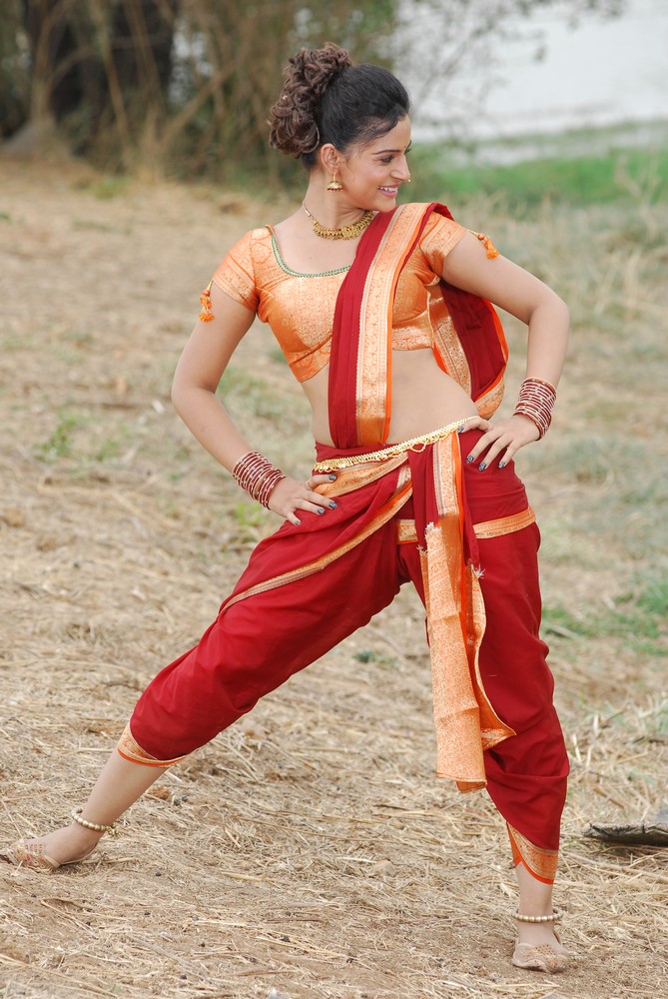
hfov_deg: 5.9
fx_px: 6455
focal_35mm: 232
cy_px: 500
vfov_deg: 8.8
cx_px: 334
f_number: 6.3
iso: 160
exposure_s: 1/200
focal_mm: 155
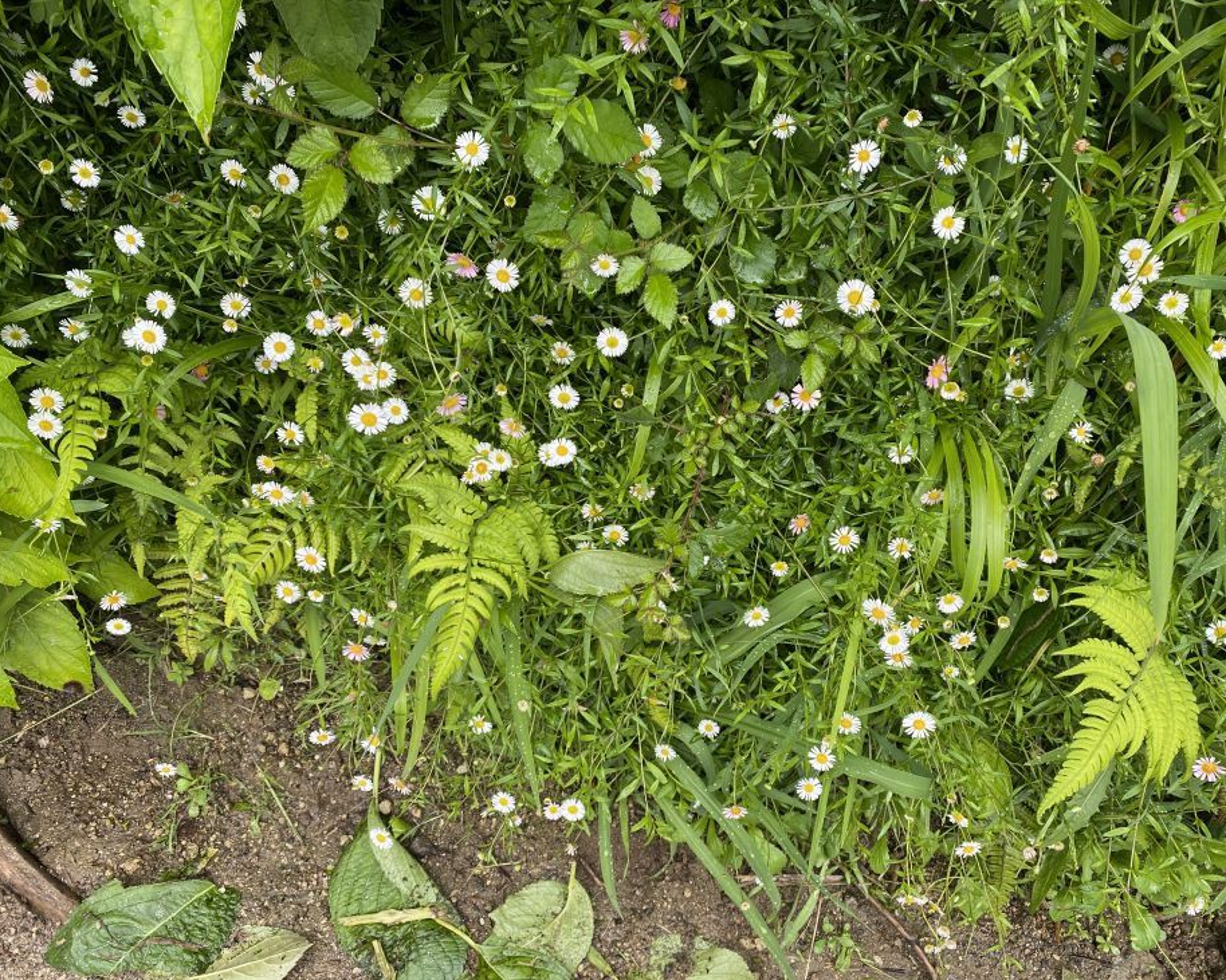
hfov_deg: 62.2
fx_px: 1016
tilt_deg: -55.8
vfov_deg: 51.5
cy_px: 485
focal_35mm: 28
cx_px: 651
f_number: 1.8
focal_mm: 4.25
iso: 32
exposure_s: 1/359
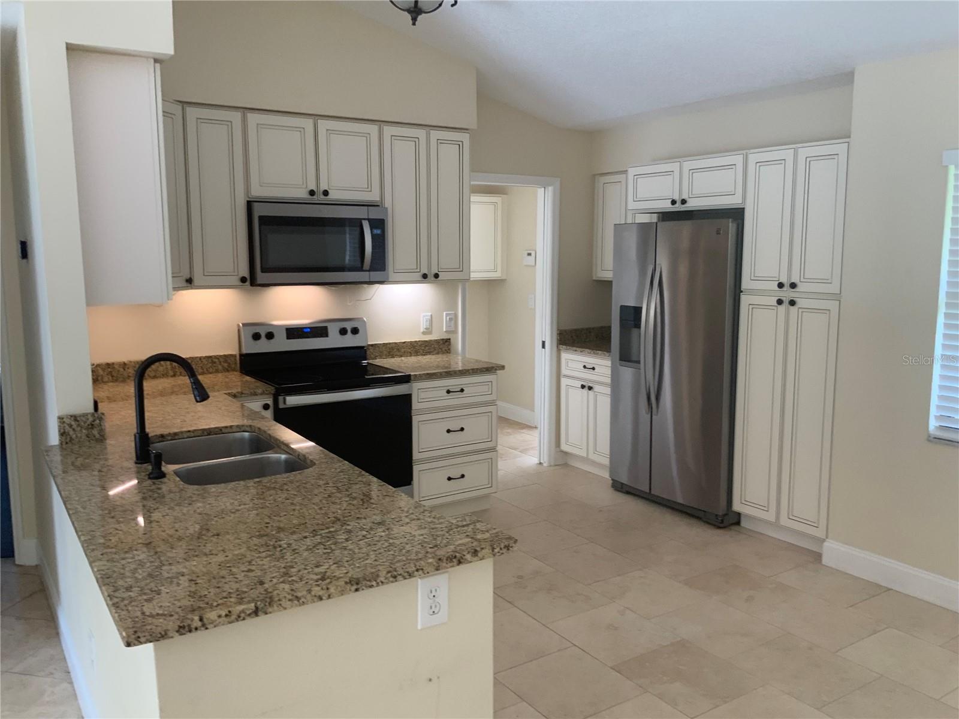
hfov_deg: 61.7
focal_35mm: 29
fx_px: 803
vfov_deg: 48.2
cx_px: 480
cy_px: 360
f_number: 1.8
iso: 80
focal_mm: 3
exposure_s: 1/60
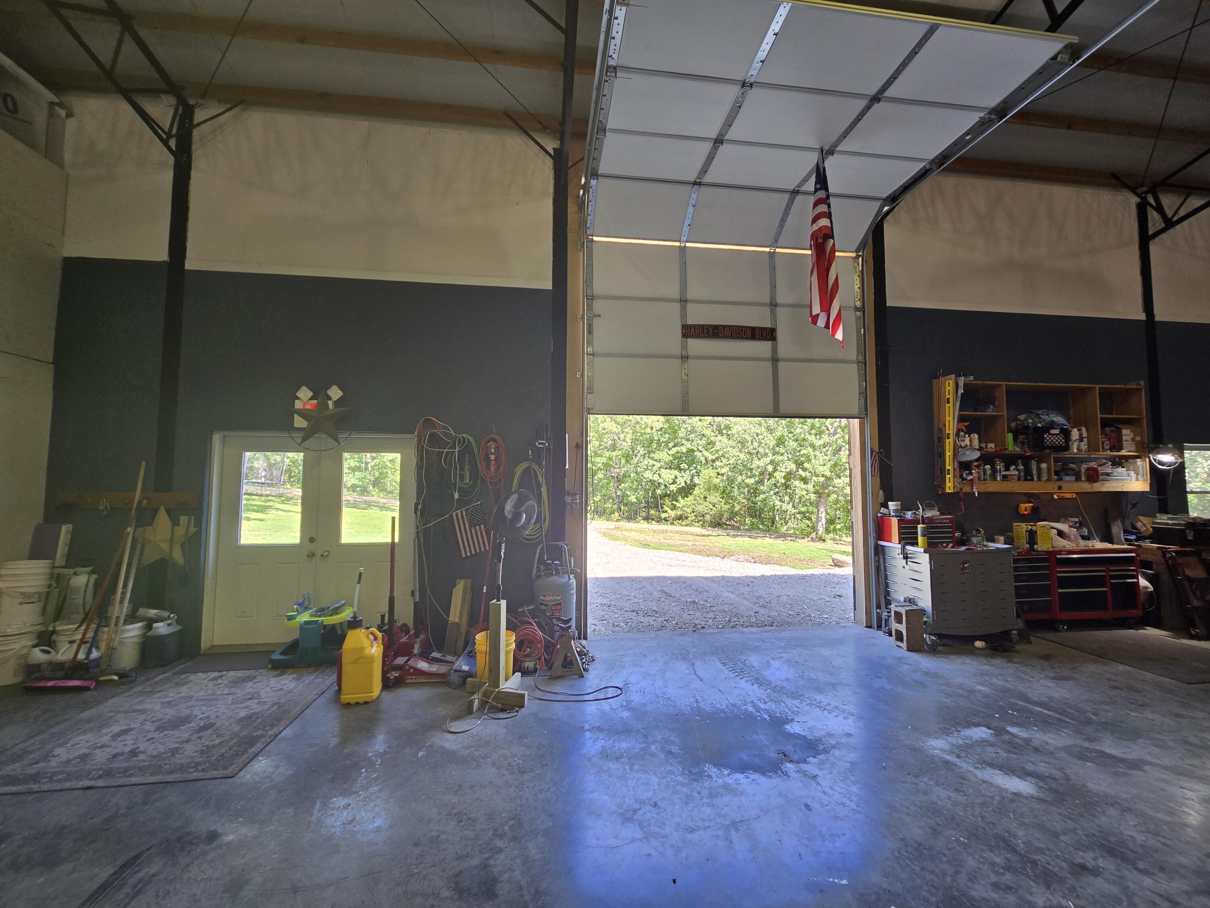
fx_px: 454
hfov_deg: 106.2
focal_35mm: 13
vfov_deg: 89.9
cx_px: 605
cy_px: 454
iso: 64
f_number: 2.2
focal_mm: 2.2
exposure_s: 1/60
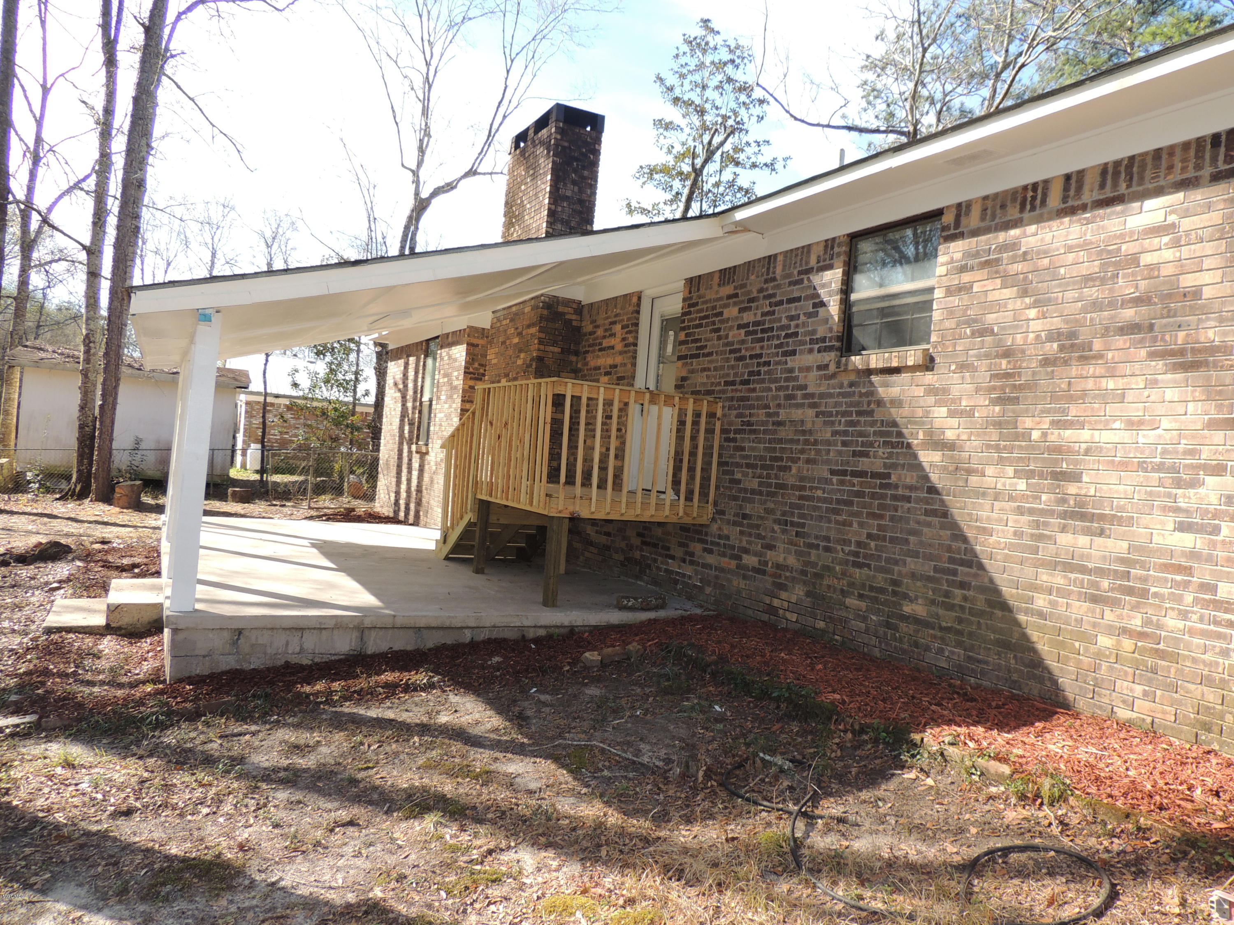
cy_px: 462
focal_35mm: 24
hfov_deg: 71.6
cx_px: 617
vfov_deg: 56.8
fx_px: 856
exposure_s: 1/320
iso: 100
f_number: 3
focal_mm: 4.3
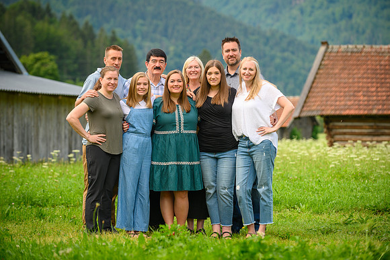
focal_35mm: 135
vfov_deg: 10.1
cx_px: 195
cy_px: 130
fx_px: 1462
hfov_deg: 15.2
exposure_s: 1/500
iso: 125
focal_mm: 135
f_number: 4
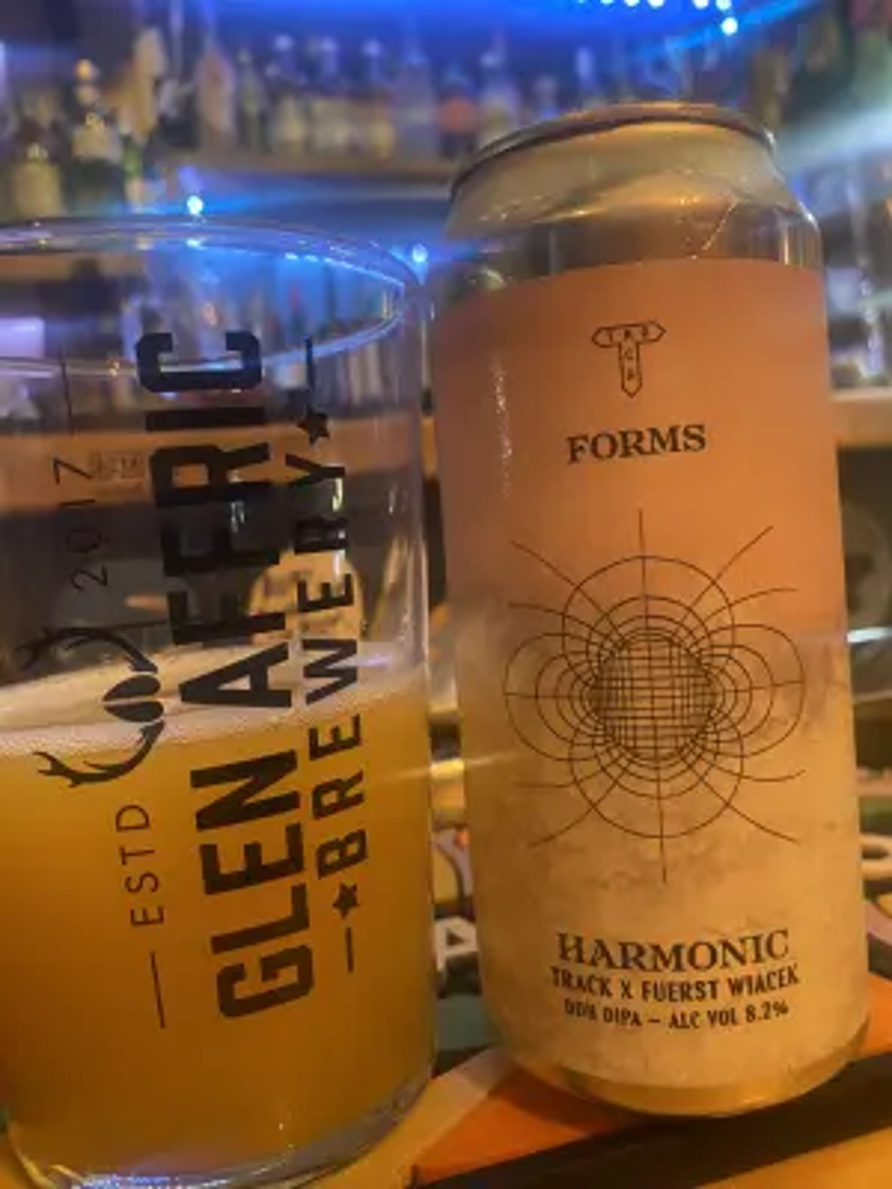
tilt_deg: -1.4
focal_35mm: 25
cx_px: 446
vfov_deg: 69.4
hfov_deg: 54.9
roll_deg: +4.7
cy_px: 594
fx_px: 859
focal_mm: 4.25
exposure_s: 1/27
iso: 500
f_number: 1.8
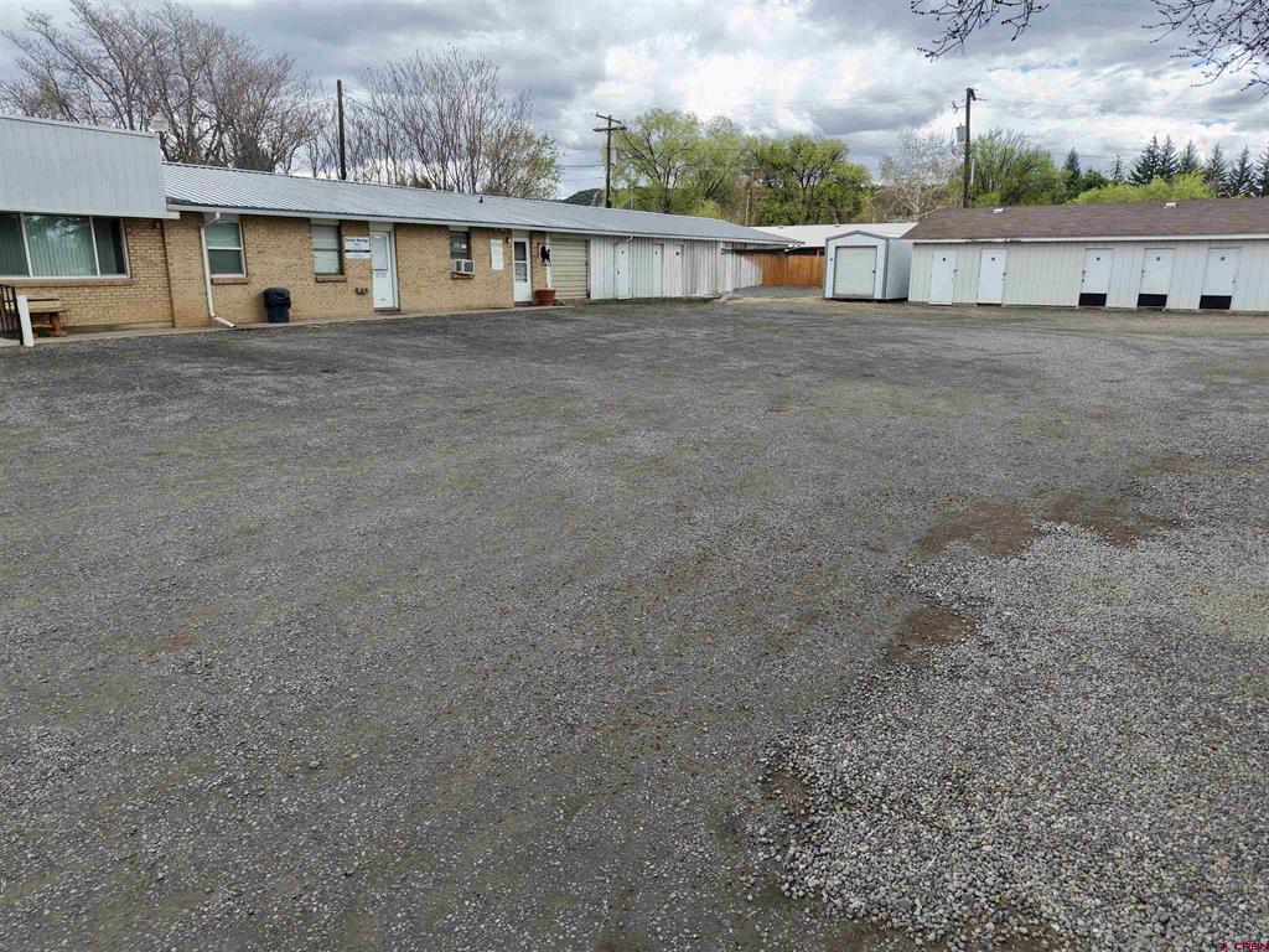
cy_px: 476
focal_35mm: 24
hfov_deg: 71.6
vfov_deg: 56.8
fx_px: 880
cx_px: 634
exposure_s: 1/4000
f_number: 1.8
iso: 350
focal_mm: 8.67
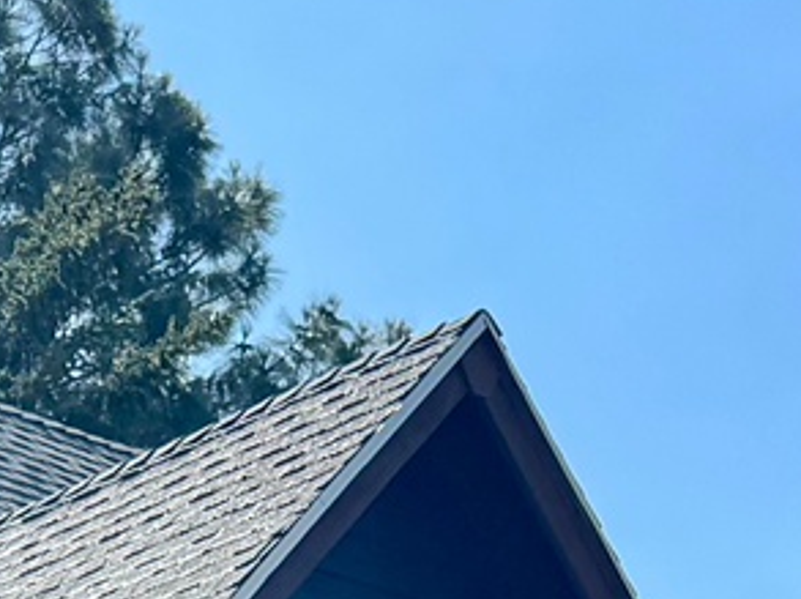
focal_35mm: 168
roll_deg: +0.2
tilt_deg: +5.8
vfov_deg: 7.8
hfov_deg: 11.2
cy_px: 1709
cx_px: -454
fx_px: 3883
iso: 80
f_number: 1.78
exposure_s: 1/2174
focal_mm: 6.76
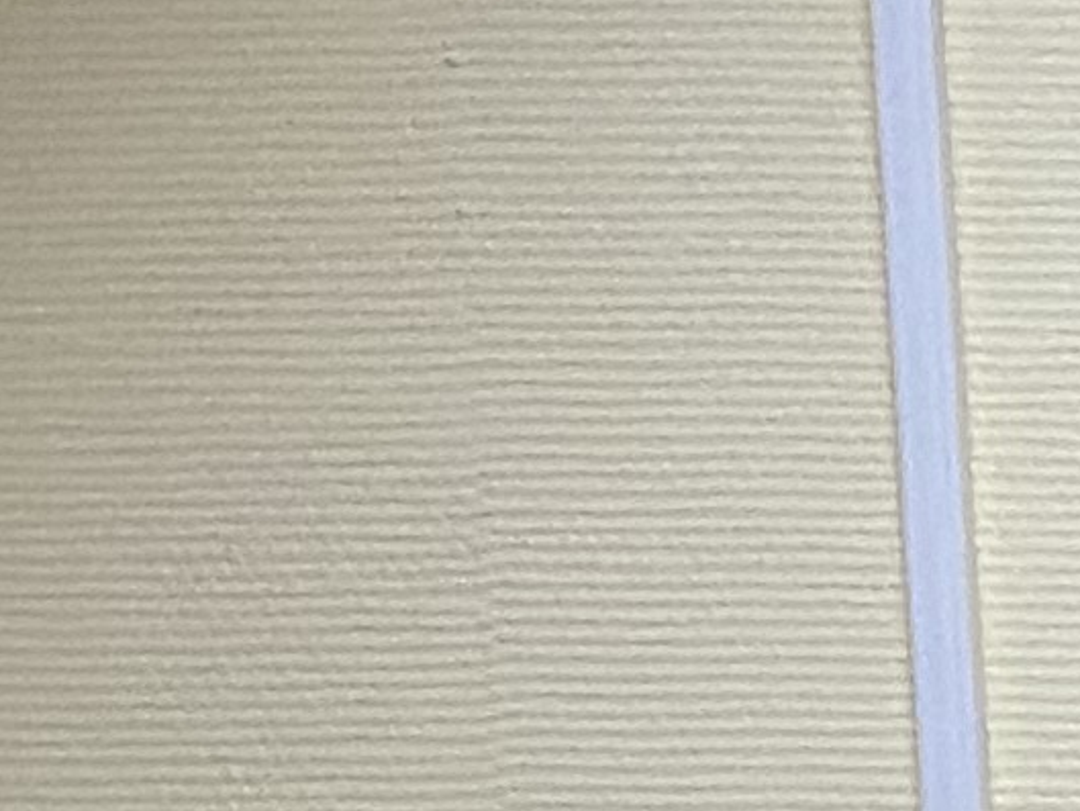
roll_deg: +2.8
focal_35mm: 198
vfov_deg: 6.9
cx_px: 3705
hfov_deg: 7.9
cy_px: 2302
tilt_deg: -4.9
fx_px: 6179
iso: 100
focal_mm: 4.25
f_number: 1.8
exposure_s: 1/50
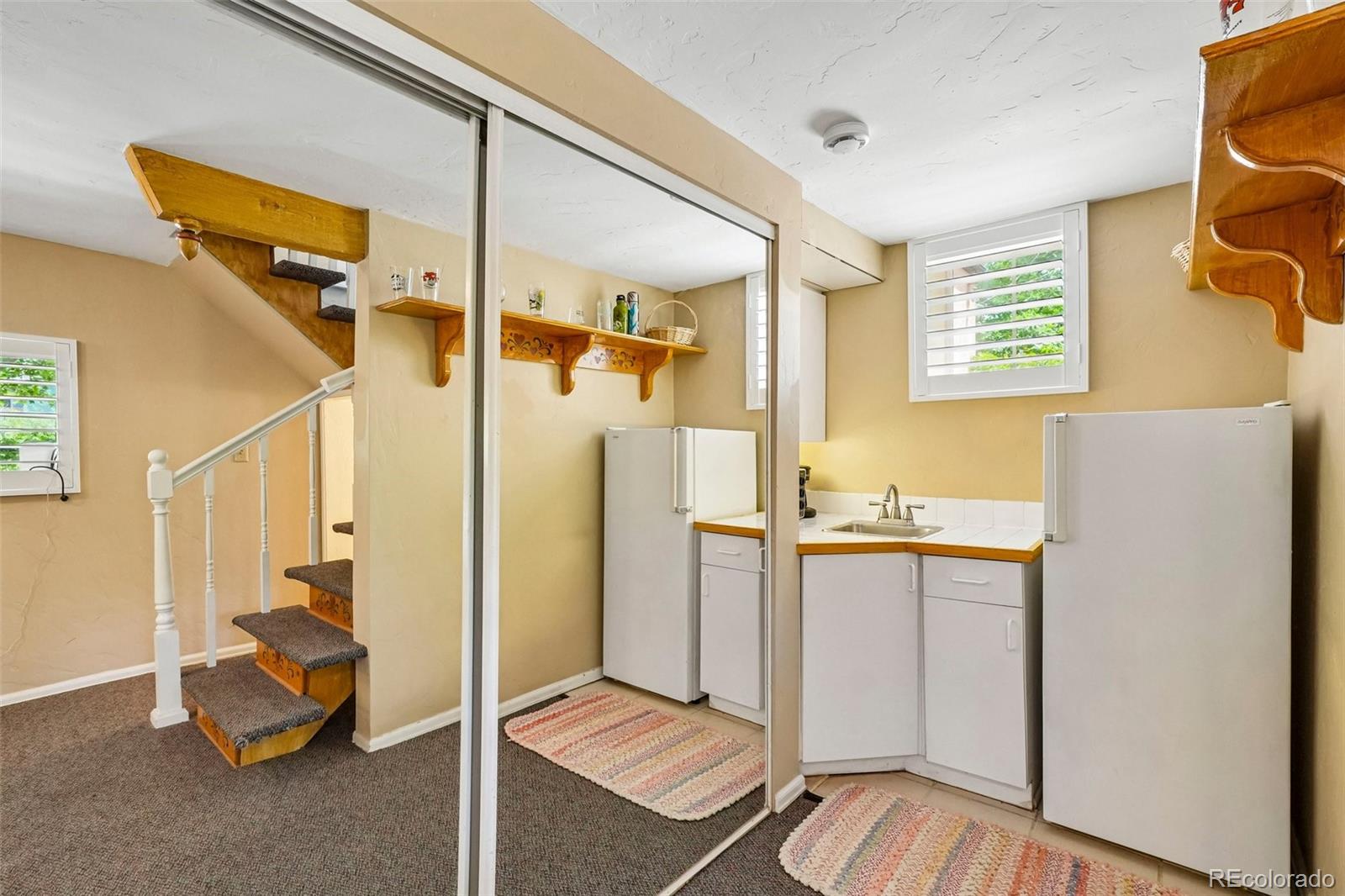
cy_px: 448
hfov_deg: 100.4
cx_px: 672
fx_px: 560
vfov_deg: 77.3
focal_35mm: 15
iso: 800
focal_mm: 10
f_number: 8
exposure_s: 1/10
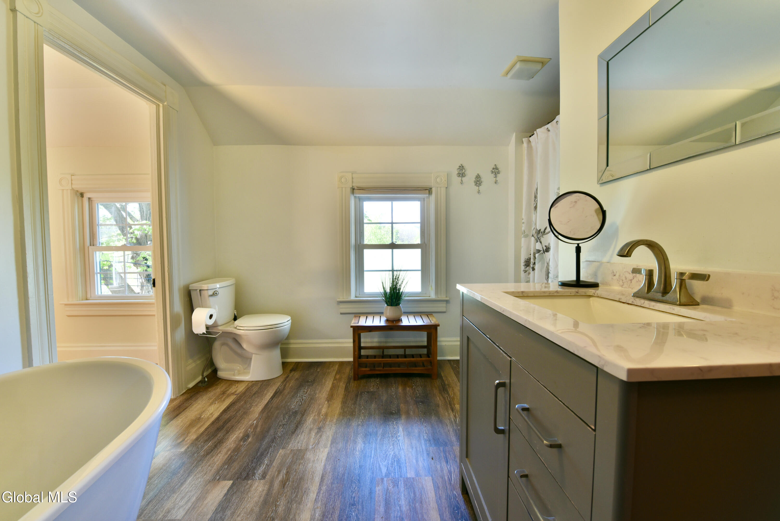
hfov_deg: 104.2
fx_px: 303
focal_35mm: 14
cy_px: 260
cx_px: 390
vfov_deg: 81.3
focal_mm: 14
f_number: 10
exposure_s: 1/20
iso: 800
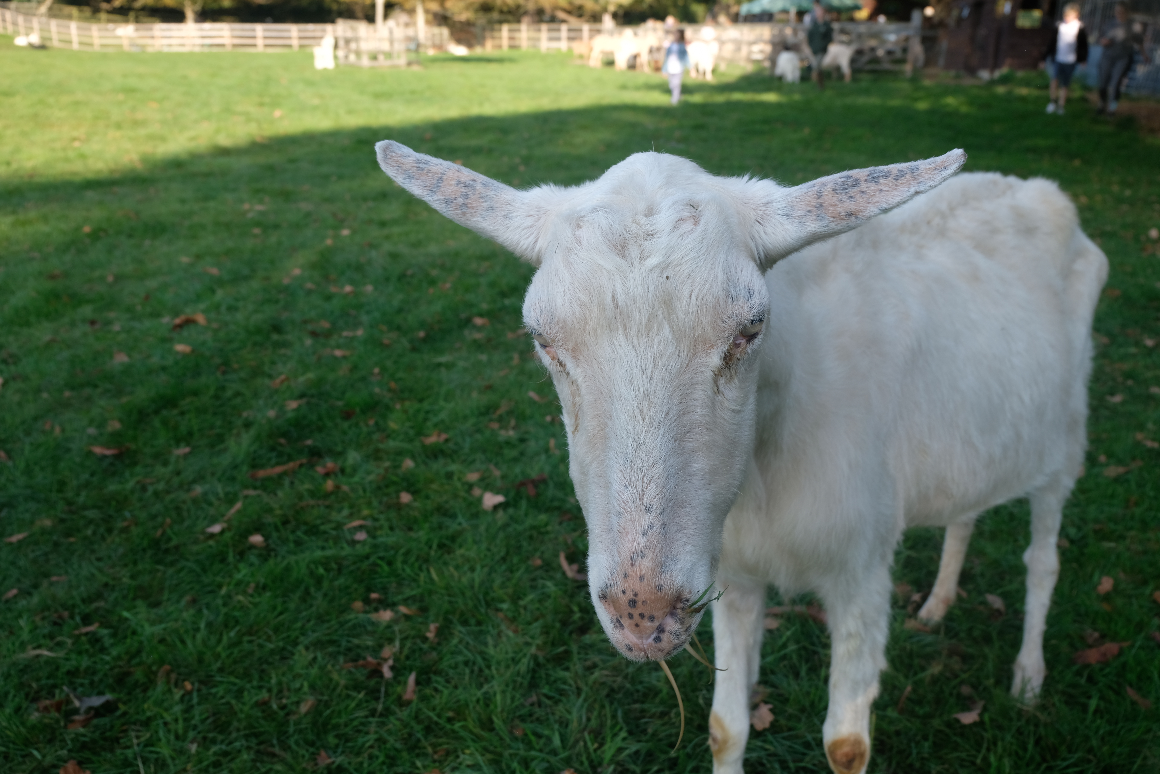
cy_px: 387
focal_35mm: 32
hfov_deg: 58.7
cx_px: 580
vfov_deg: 41.1
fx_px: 1031
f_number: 5.6
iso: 200
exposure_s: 1/180
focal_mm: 21.1
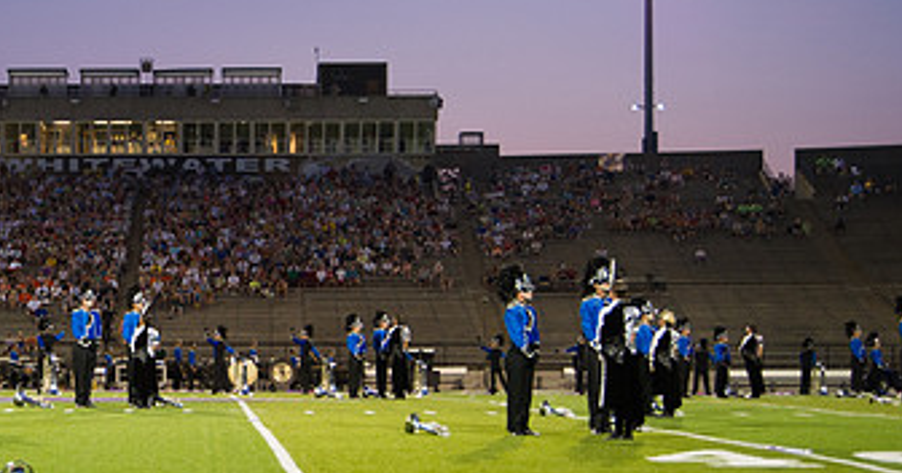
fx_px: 1647
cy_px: 307
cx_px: 142
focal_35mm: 70
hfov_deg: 29.7
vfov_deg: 16.3
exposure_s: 1/200
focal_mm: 38
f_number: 4.2
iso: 2500
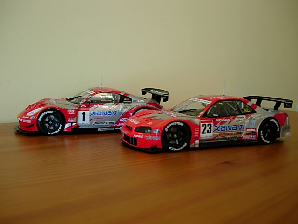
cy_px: 112
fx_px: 327
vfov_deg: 37.7
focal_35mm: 38
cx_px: 149
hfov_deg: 49.0
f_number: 2.8
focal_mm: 7.8
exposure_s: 1/32
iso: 84
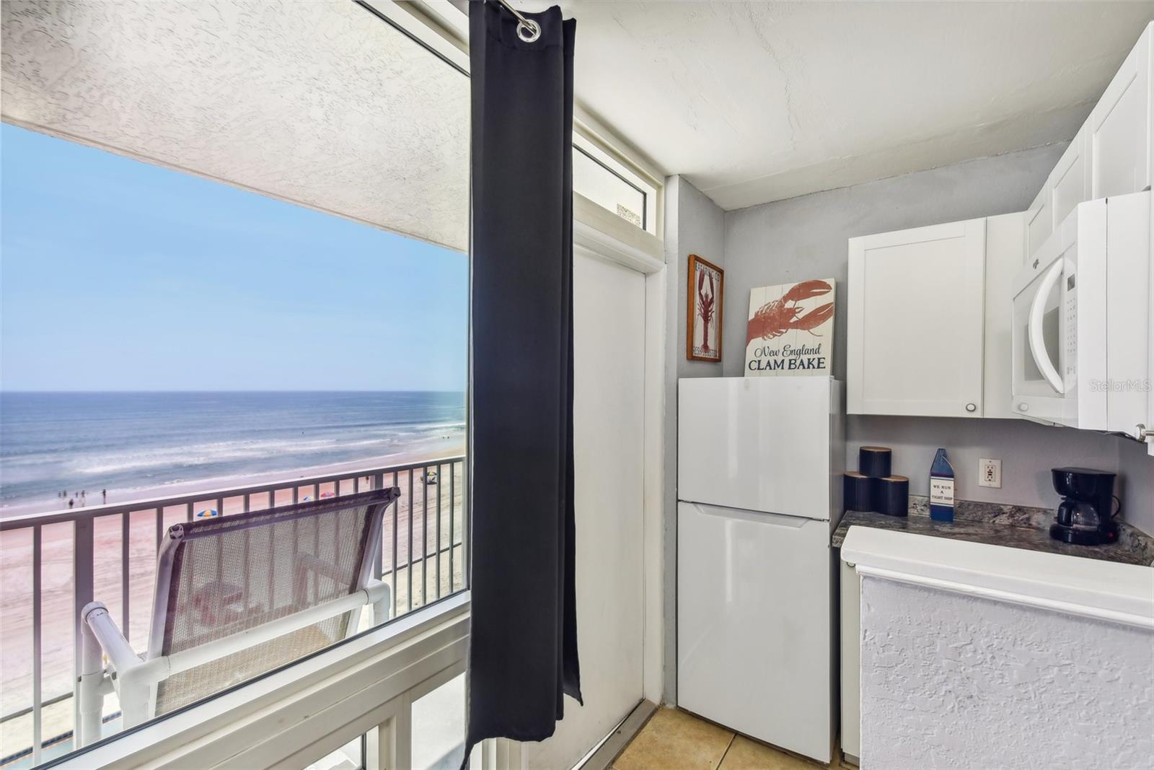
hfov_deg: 100.4
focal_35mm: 15
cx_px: 577
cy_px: 385
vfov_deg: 77.3
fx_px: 481
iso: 400
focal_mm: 15
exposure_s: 1/100
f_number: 8
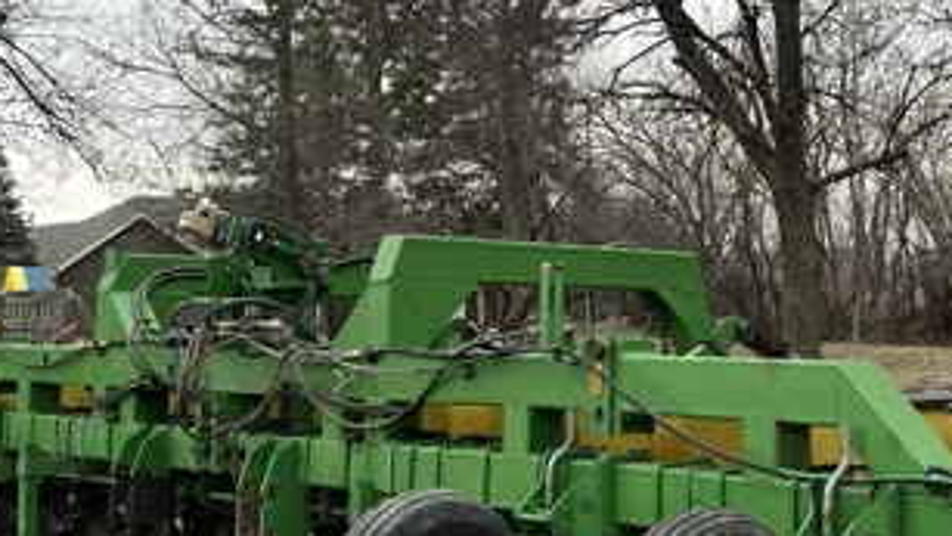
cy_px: 143
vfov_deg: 20.3
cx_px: 626
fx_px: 1490
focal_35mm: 59
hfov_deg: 35.1
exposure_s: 1/853
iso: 50
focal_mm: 5.7
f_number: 1.5
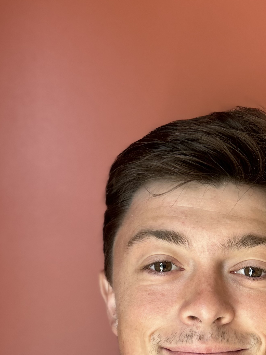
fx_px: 615
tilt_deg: +1.7
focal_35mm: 60
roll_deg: -1.9
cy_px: 274
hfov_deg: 24.1
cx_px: 211
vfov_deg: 31.5
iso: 125
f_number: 1.5
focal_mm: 5.7
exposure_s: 1/69
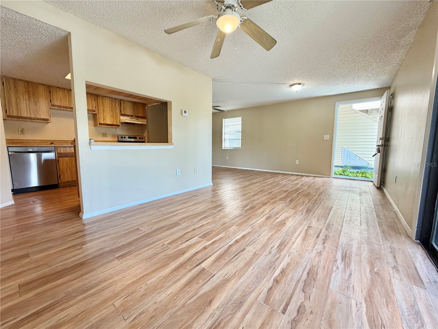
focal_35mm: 14
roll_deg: +0.0
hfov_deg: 102.1
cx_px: 219
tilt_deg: -6.6
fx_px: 177
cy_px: 164
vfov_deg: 85.7
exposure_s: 1/120
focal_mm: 2.22
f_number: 2.2
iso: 100
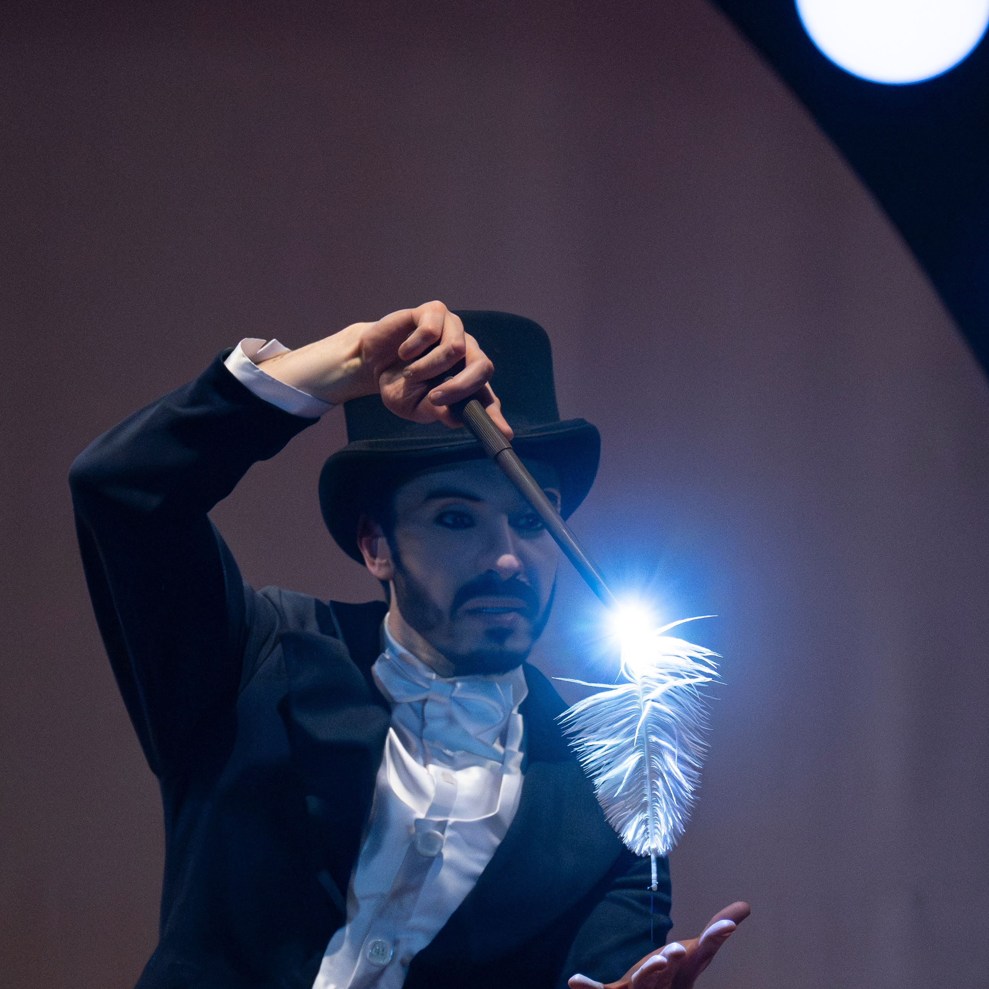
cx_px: 604
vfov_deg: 3.0
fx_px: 18780
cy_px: 656
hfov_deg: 3.0
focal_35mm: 581
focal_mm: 200
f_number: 2.8
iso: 5000
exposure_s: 1/1600
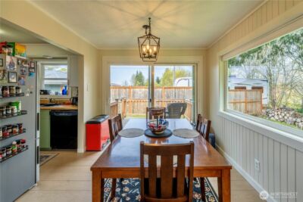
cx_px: 152
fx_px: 118
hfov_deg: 104.2
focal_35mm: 14
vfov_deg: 81.3
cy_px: 101
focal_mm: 14
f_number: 8
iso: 320
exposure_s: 1/320
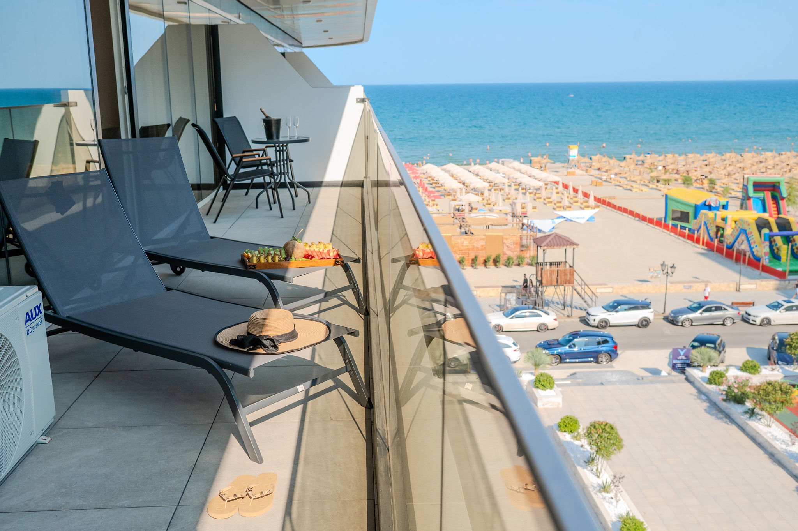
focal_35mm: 35
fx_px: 775
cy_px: 266
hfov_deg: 54.5
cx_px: 399
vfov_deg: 37.8
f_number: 7.1
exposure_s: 1/1250
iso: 640
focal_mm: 35
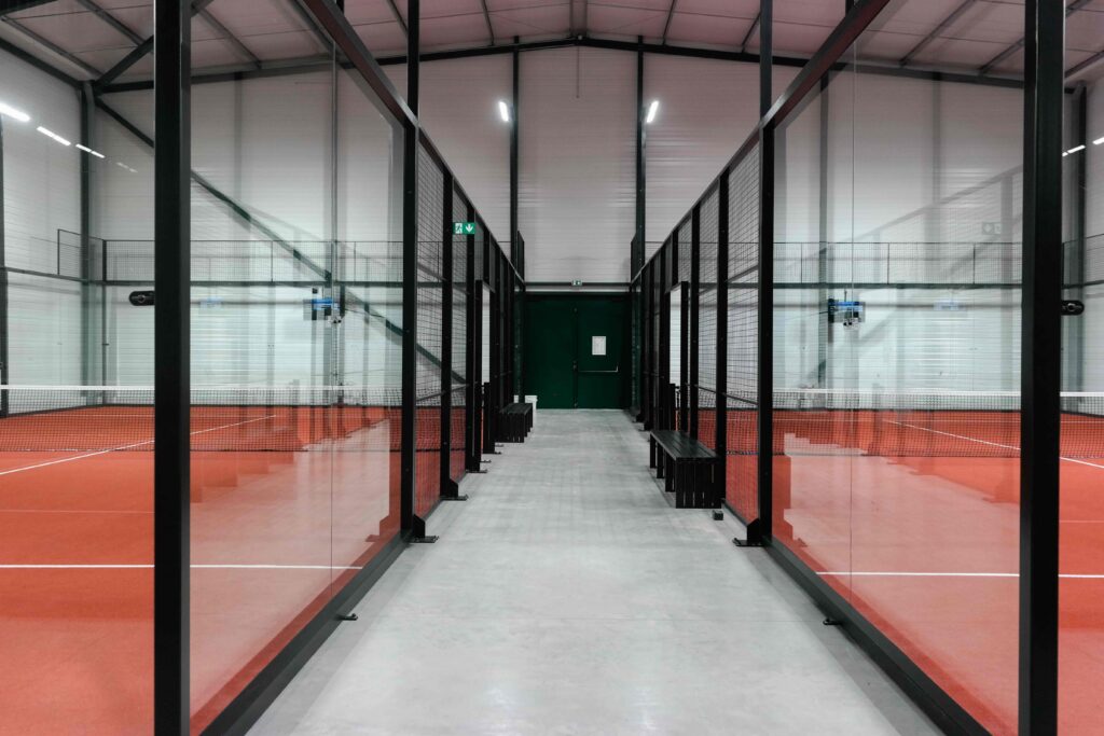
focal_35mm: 30
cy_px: 368
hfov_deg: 61.9
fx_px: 920
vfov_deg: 43.6
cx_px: 552
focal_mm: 20
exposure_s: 1/40
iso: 400
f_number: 3.5
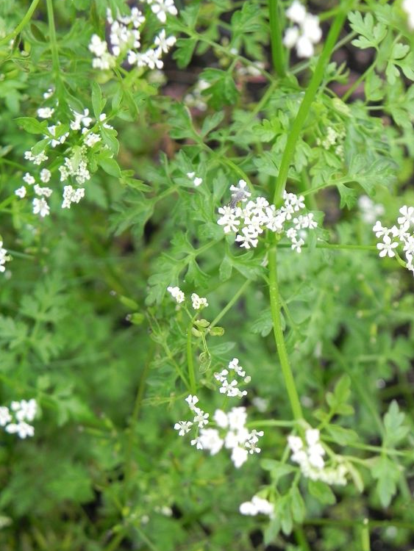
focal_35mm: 80
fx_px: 1275
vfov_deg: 24.4
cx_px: 220
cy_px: 271
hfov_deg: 18.4
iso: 160
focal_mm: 13.4
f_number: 4
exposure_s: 1/125
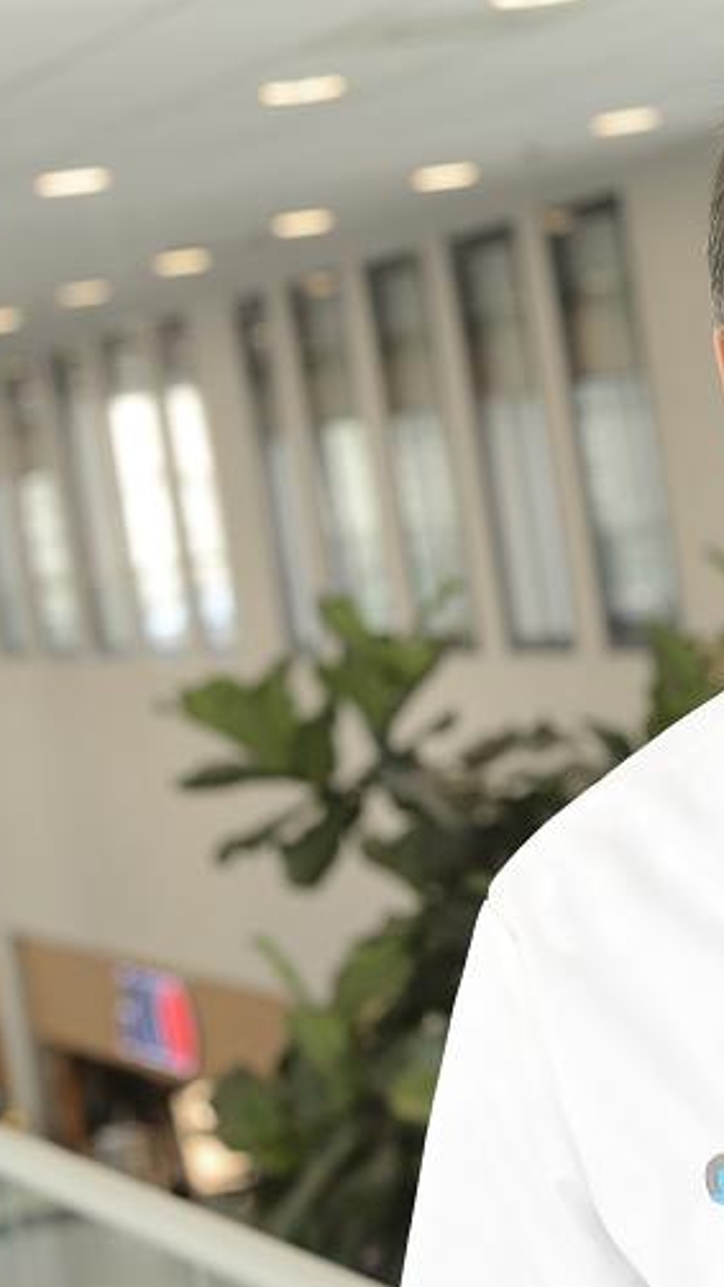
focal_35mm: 128
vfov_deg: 16.7
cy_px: 787
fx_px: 4368
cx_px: 913
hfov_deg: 9.3
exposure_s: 1/200
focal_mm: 60
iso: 500
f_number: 5.6
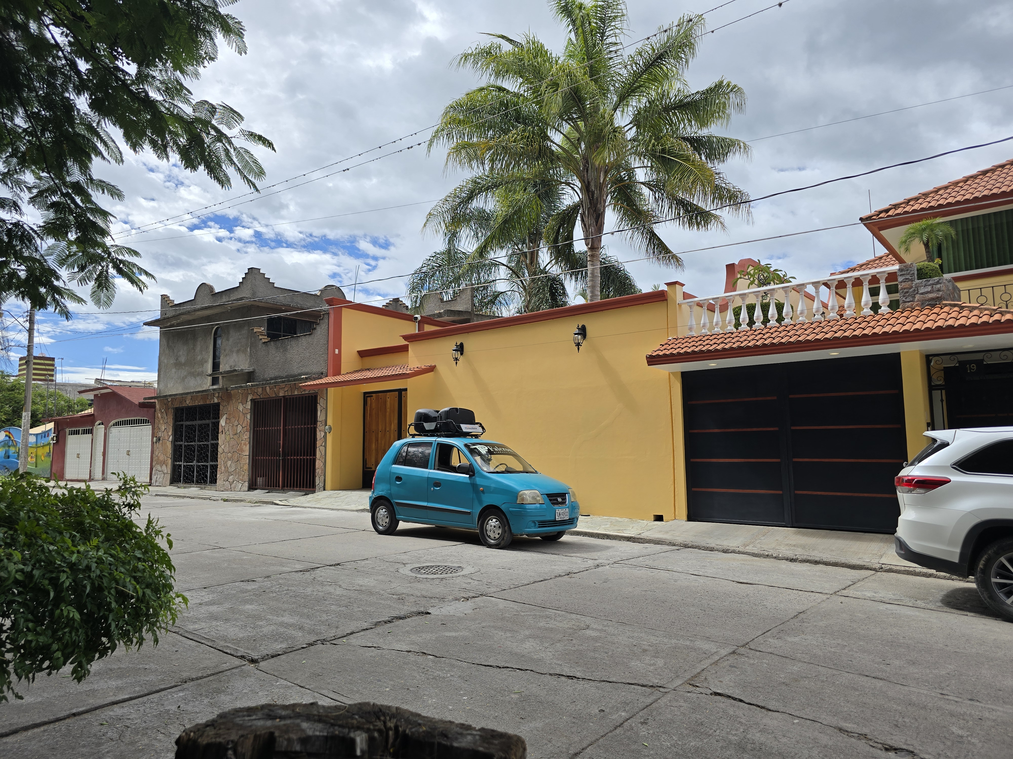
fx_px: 673
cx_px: 506
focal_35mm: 23
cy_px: 380
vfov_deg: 58.9
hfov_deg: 73.9
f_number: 1.7
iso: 12
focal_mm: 6.3
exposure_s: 1/952
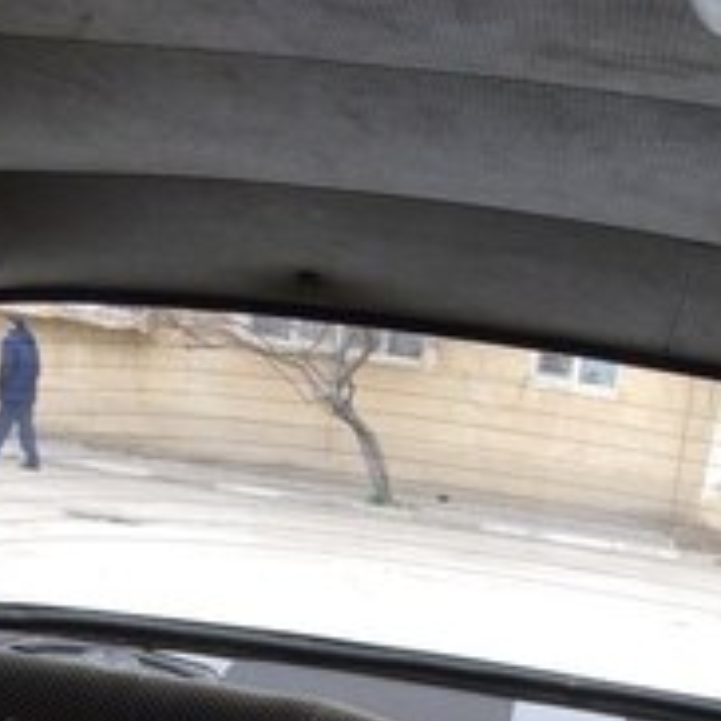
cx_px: 551
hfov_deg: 24.4
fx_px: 1650
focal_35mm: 70
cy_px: 876
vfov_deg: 22.6
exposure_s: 1/108
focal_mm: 4.15
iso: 32
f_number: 2.2
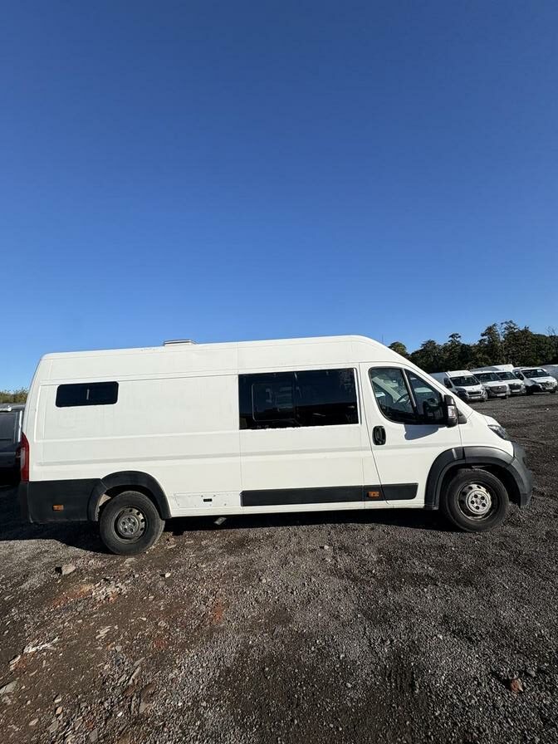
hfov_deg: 85.7
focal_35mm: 14
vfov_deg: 102.1
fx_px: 301
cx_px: 279
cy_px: 372
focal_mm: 2.22
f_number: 2.2
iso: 50
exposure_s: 1/3390
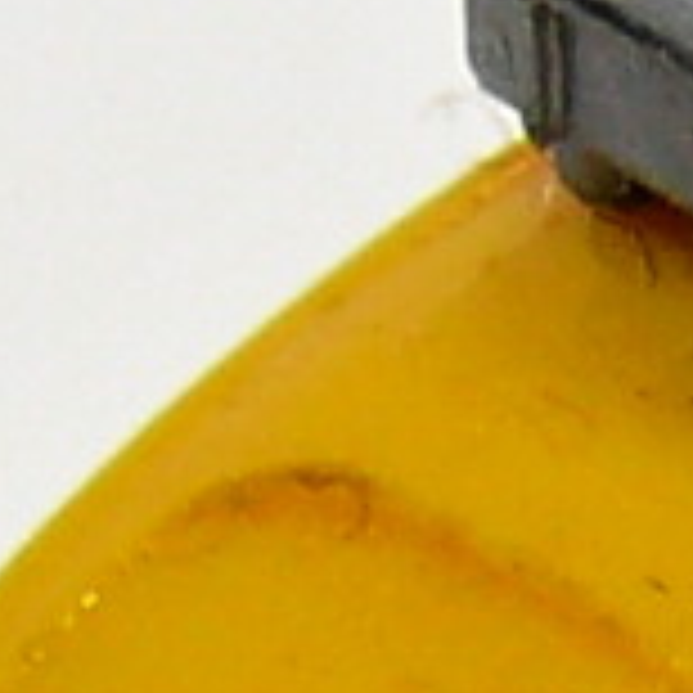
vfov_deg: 1.2
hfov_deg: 1.2
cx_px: 1557
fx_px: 32570
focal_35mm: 1438
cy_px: 720
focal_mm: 18.6
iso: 100
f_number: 4
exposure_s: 1/30
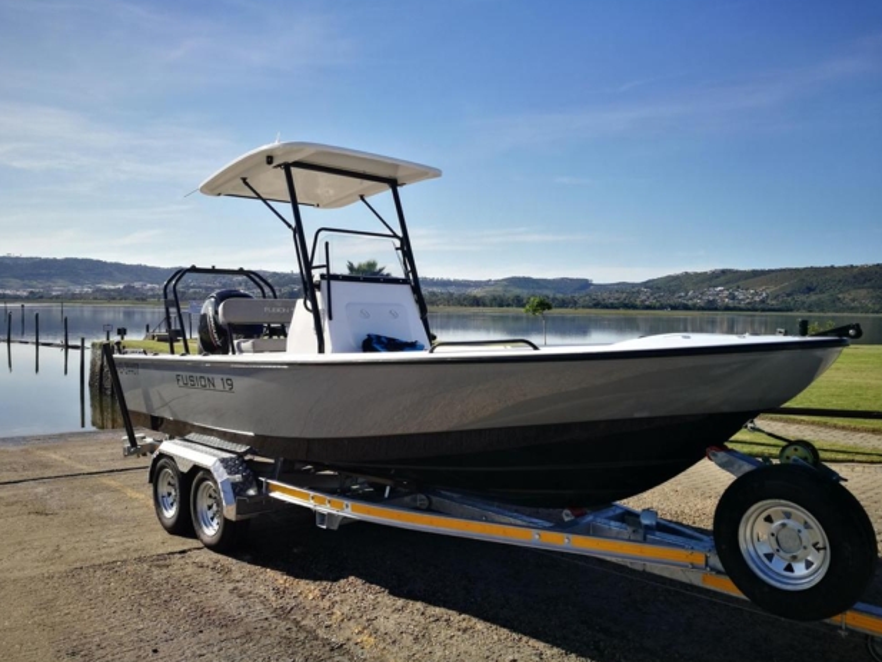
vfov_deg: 49.8
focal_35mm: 28
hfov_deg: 63.4
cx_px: 437
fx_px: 714
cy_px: 330
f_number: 2.2
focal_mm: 4.5
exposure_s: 1/892
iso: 50
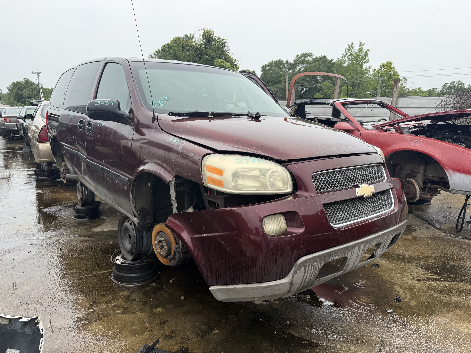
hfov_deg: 71.6
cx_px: 236
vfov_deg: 56.8
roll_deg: -1.4
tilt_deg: -8.7
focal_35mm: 24
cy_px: 176
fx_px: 327
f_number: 1.78
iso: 80
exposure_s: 1/1046
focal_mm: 6.76
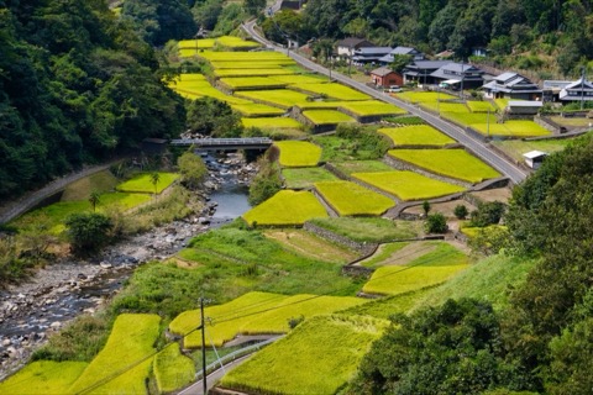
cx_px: 296
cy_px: 198
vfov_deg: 16.5
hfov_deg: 24.5
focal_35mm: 83
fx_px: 1367
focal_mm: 55
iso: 640
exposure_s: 1/1100
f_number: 8
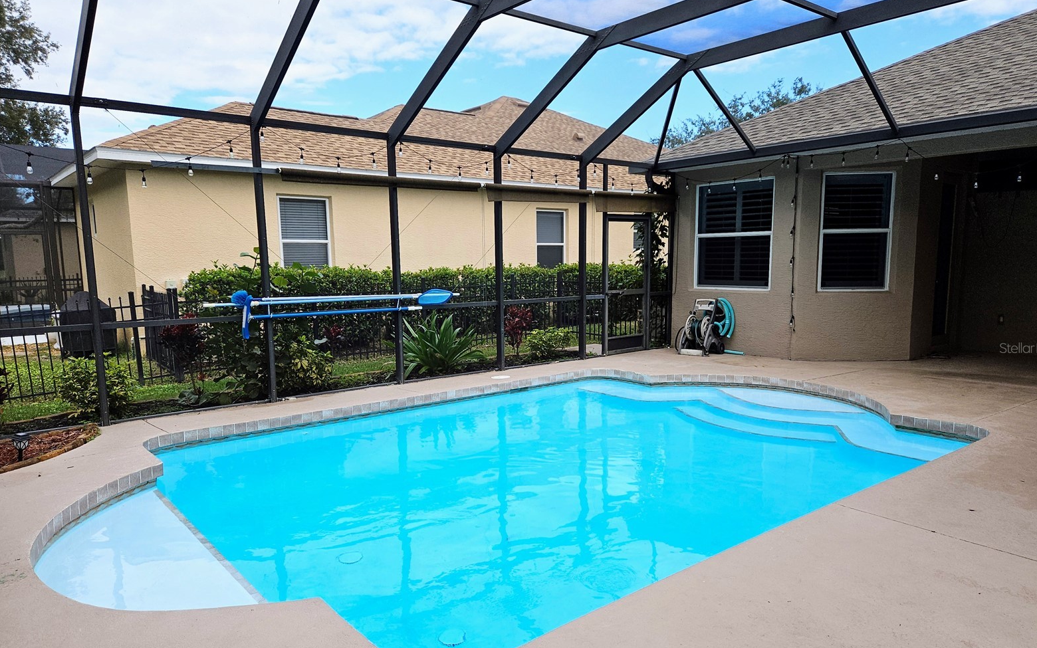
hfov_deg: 72.5
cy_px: 348
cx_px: 530
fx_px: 707
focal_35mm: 25
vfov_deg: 49.2
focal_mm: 5.4
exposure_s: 1/599
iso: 25
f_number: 1.8
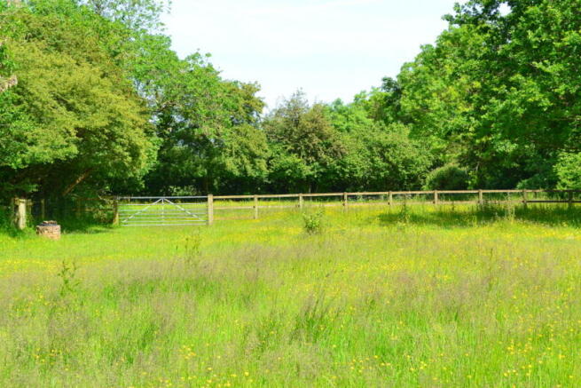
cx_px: 290
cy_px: 194
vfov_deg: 16.6
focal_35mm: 82
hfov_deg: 24.6
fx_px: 1332
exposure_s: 1/320
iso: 400
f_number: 10
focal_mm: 55
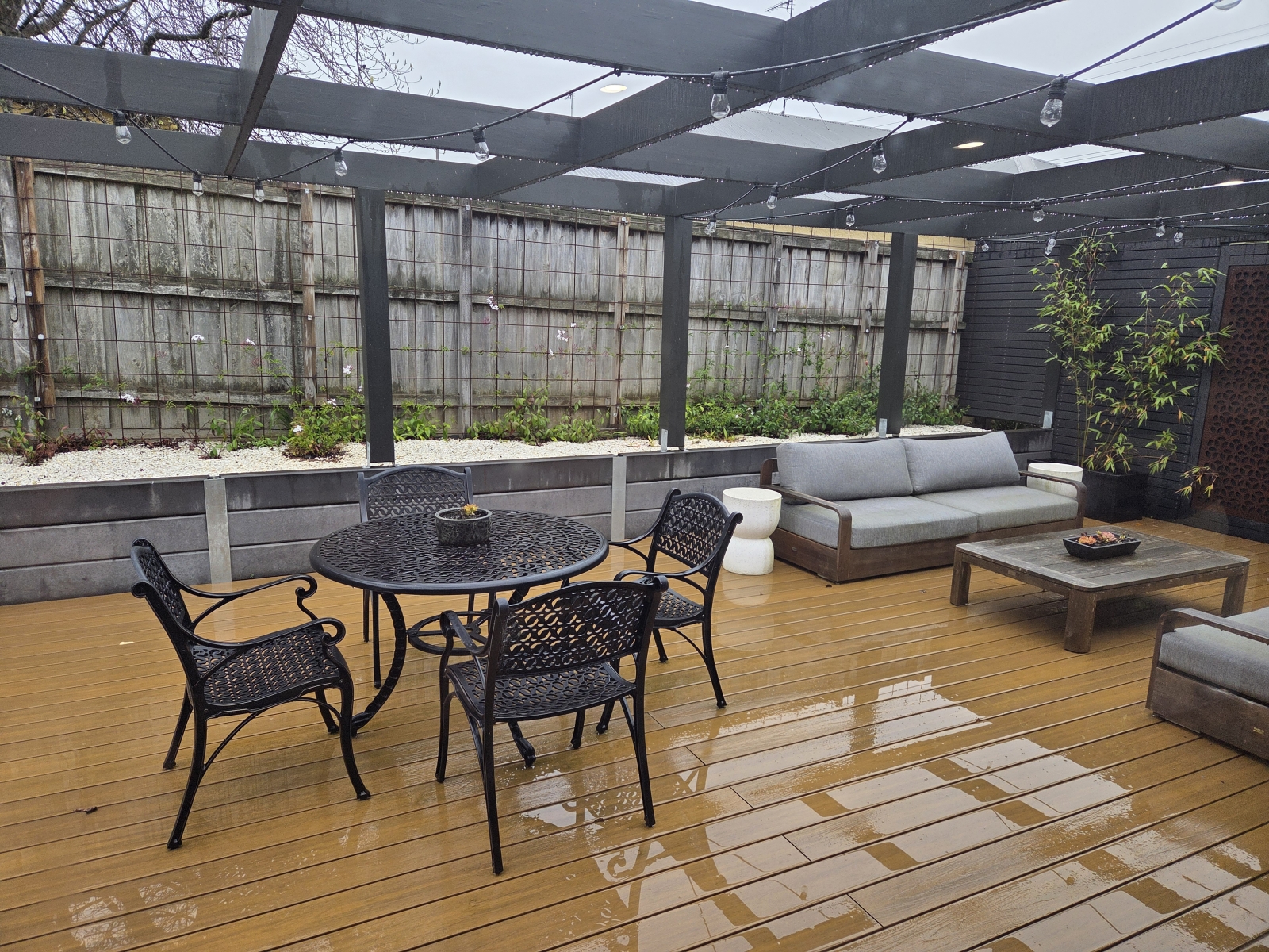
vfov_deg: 58.9
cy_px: 476
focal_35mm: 23
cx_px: 634
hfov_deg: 73.9
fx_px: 843
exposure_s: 1/180
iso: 40
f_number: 1.8
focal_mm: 5.4
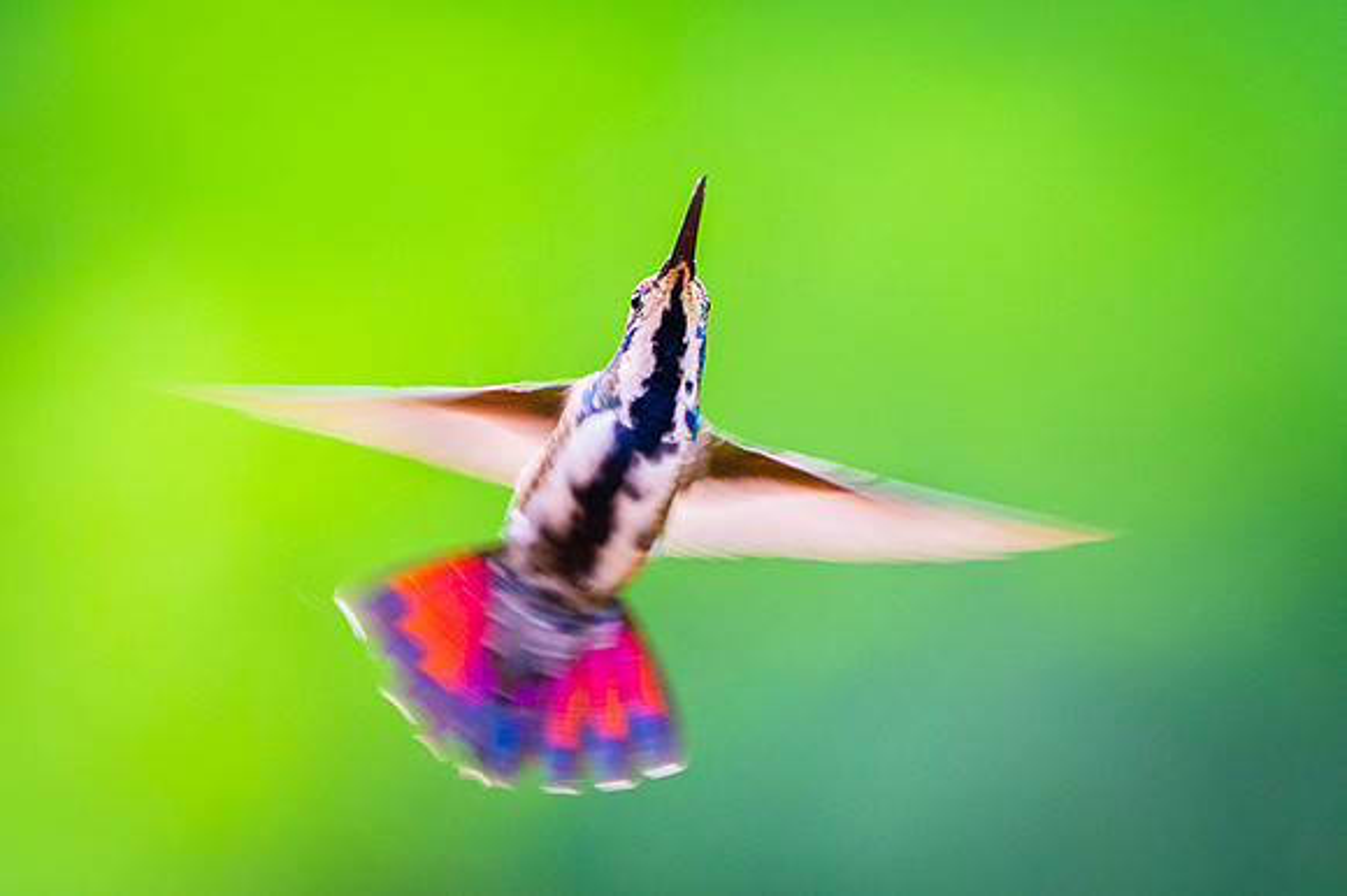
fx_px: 34204
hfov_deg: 2.3
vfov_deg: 1.5
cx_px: 886
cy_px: 461
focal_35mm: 915
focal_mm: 500
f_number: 4
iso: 2500
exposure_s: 1/250
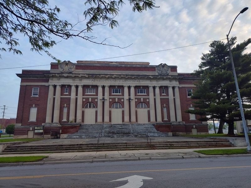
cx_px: 126
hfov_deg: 73.9
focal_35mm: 23
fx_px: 167
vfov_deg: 58.9
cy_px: 94
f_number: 1.8
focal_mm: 5.56
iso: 100
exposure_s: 1/200
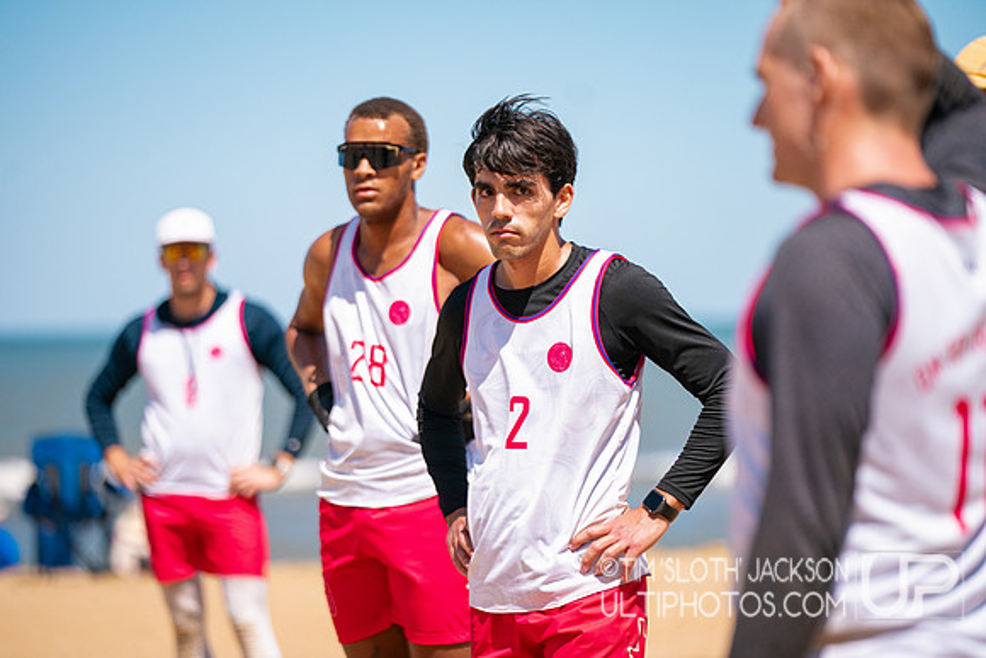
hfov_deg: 12.2
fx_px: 4602
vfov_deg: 8.2
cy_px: 329
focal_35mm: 168
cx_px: 493
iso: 400
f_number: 2.8
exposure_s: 1/6400
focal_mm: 168
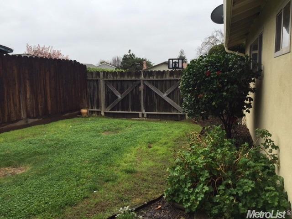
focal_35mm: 29
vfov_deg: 48.2
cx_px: 146
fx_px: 245
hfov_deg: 61.7
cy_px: 110
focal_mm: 4.15
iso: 32
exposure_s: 1/278
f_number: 2.2
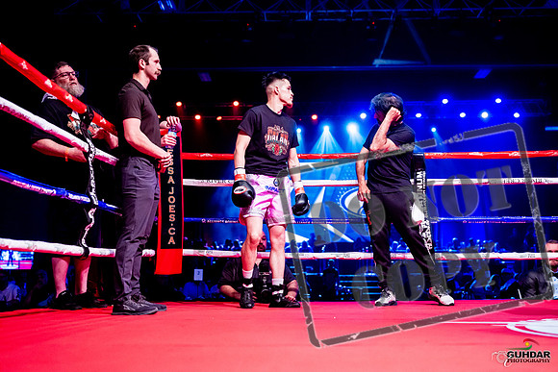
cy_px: 186
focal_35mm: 47
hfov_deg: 41.9
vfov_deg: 28.7
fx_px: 729
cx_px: 279
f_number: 2.8
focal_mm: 47
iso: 4000
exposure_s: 1/500
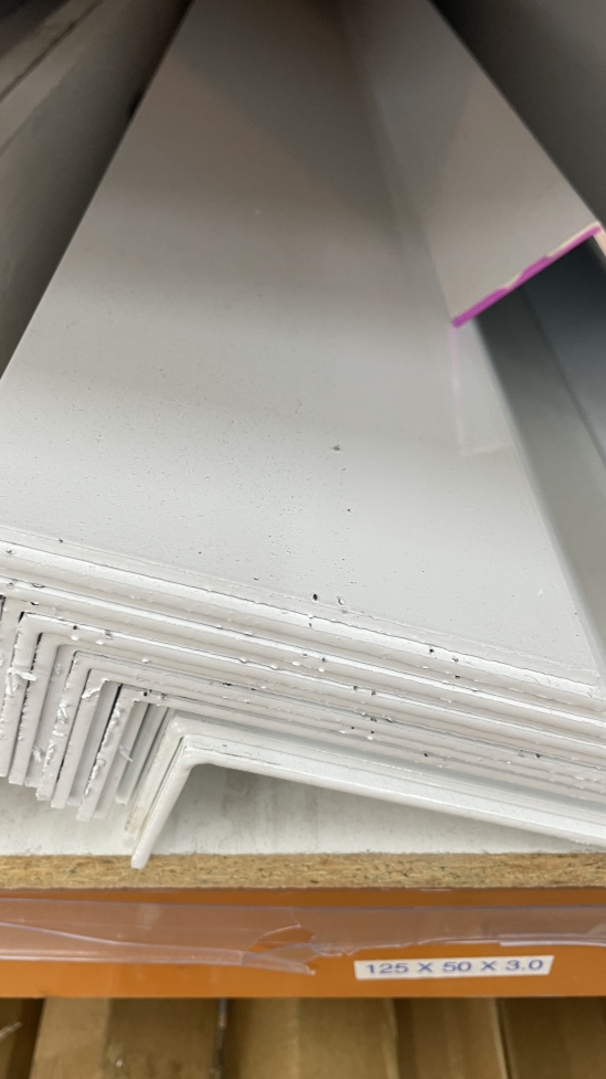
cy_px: 539
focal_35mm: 29
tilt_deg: -39.9
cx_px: 274
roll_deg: +2.6
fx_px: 829
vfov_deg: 66.1
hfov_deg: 40.1
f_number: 1.6
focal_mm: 4.2
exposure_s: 1/50
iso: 64
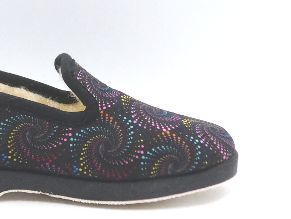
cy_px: 112
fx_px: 664
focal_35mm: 79
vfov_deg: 18.7
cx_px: 57
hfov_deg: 24.3
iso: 100
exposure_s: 1/200
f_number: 4
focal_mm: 4.8
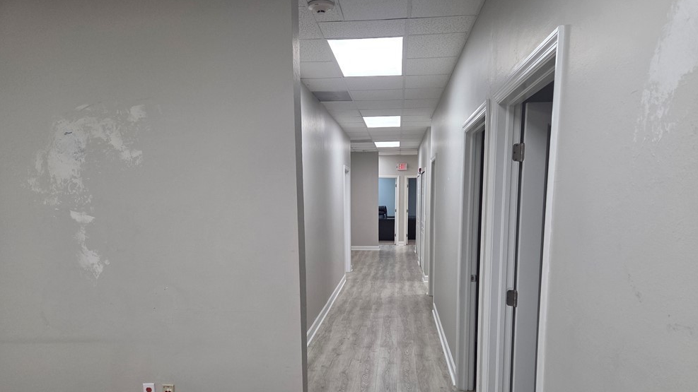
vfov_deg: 43.7
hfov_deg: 71.9
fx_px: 481
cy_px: 262
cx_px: 350
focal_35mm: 26
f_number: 1.8
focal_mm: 5.4
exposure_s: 1/180
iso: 125
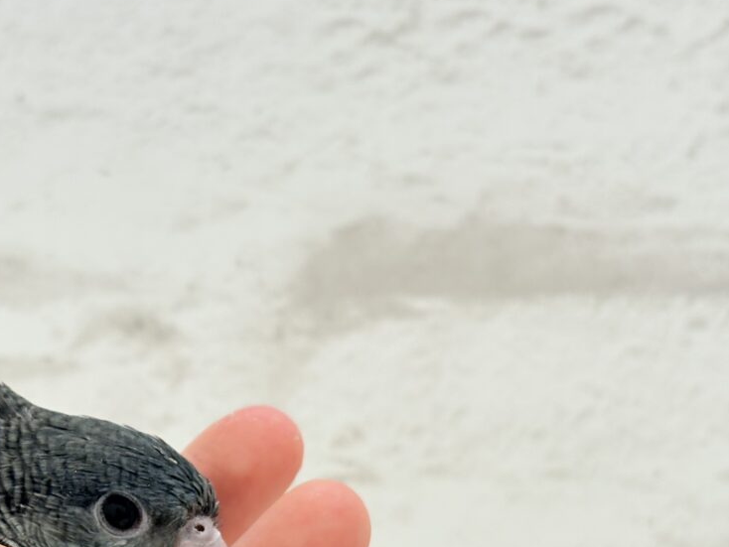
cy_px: 432
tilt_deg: -5.0
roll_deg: +1.1
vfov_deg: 17.2
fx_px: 1791
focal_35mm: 85
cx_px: 172
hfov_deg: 22.8
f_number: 1.6
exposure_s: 1/50
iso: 50
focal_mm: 5.96
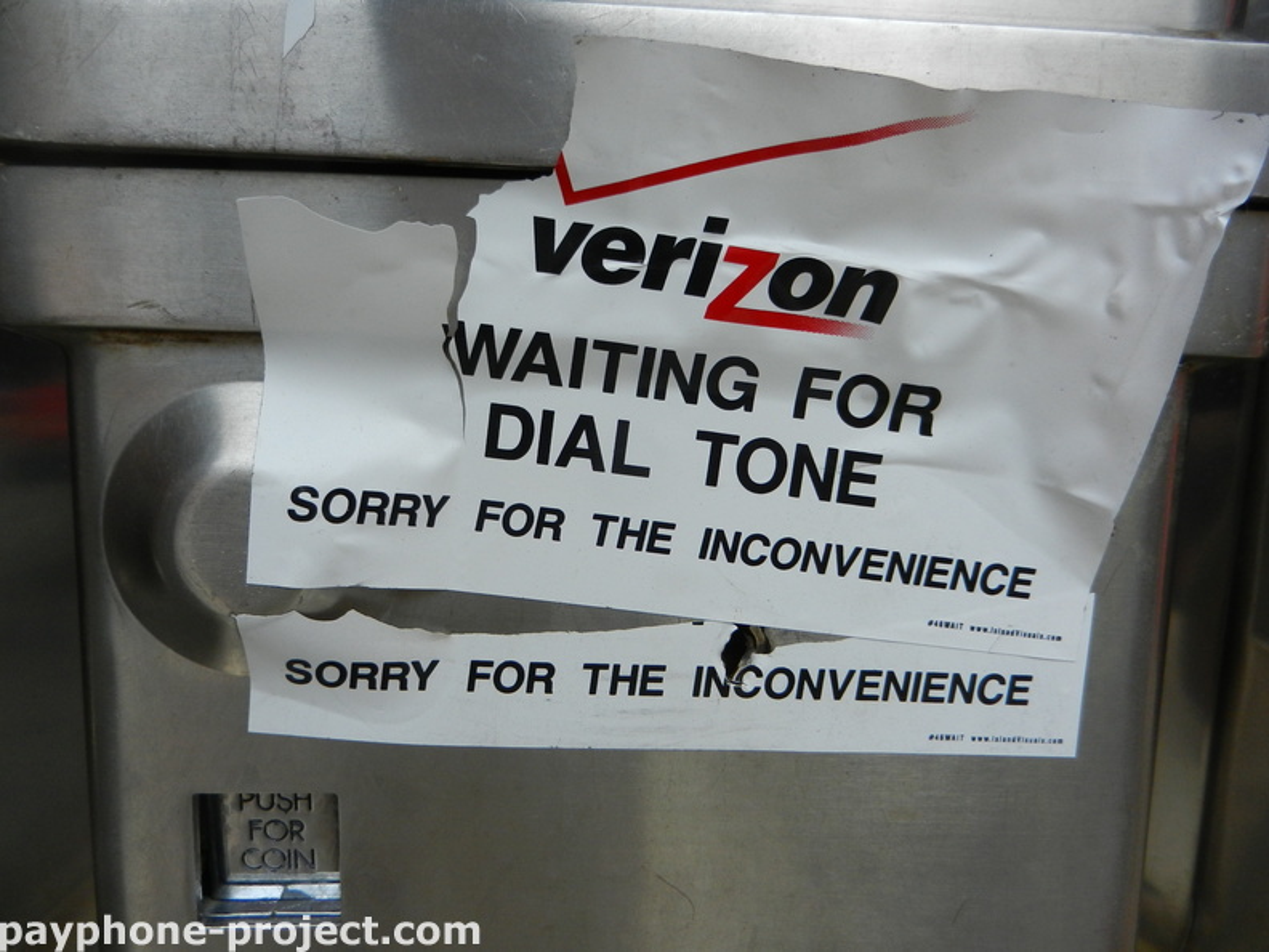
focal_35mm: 25
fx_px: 916
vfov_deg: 54.9
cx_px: 634
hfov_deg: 69.4
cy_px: 476
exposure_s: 1/30
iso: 200
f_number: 3.5
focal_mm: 4.5
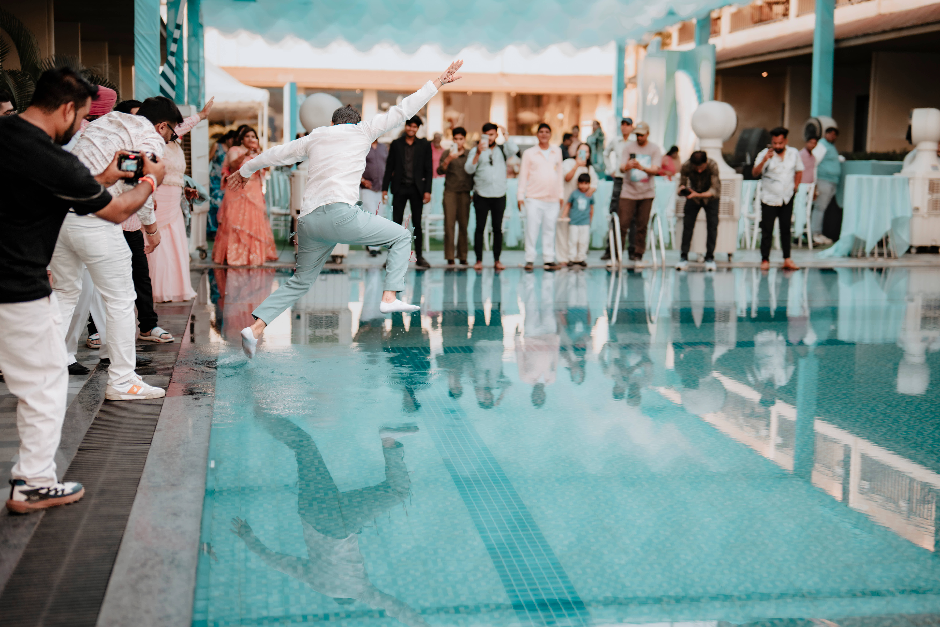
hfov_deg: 39.6
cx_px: 470
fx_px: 1305
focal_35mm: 50
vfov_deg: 27.0
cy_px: 314
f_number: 1.4
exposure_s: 1/500
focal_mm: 50
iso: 400
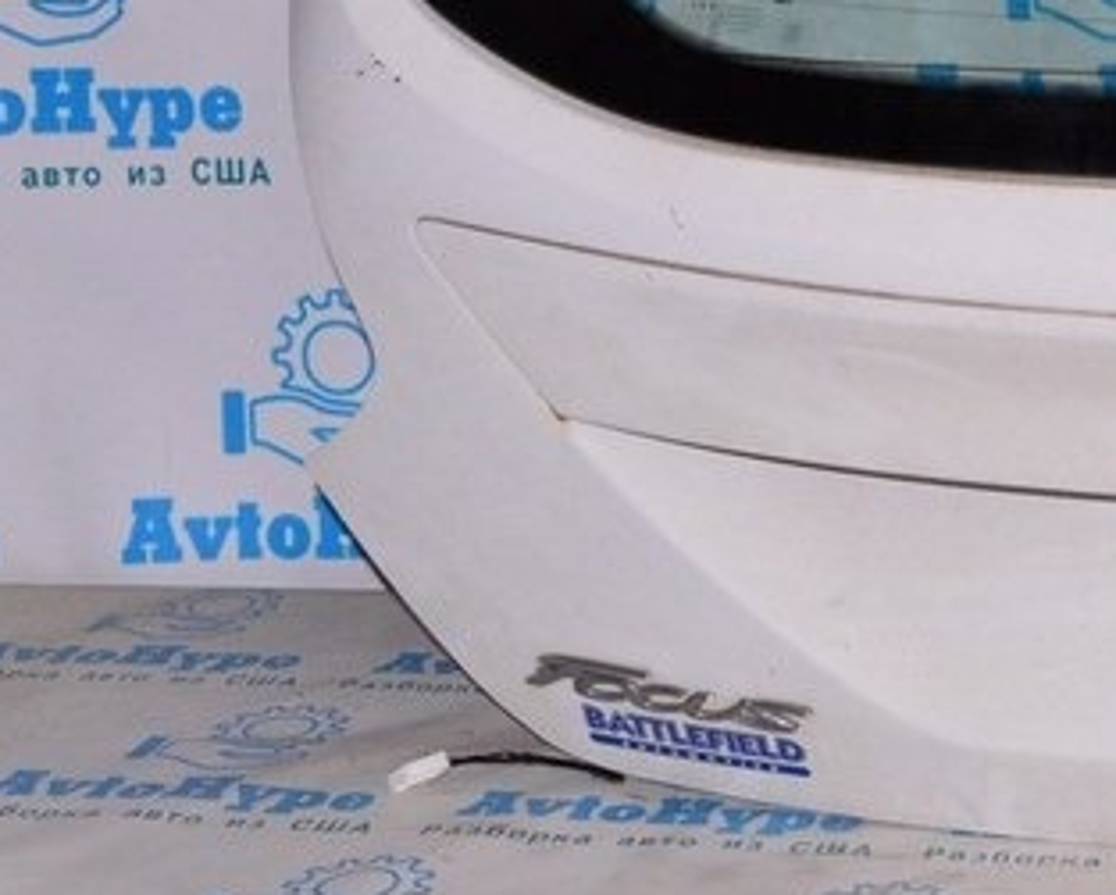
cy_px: -159
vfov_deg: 16.1
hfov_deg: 19.6
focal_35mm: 92
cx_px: 1330
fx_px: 3042
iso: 1600
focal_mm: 20
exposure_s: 1/200
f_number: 8
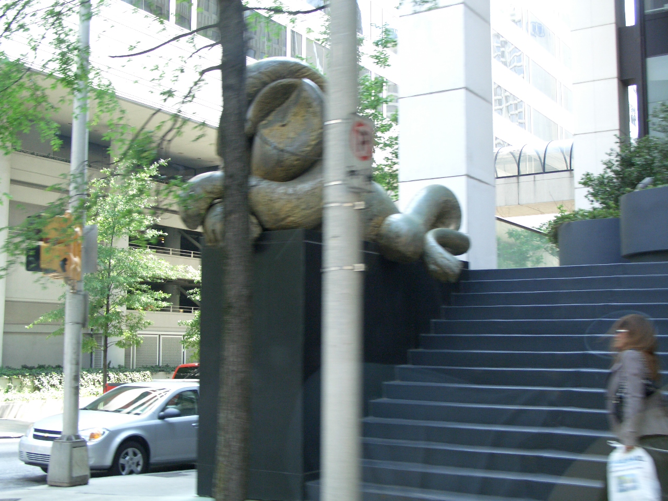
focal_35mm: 43
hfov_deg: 43.9
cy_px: 250
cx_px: 334
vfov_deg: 33.6
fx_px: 830
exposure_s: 1/100
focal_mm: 9.2
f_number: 3
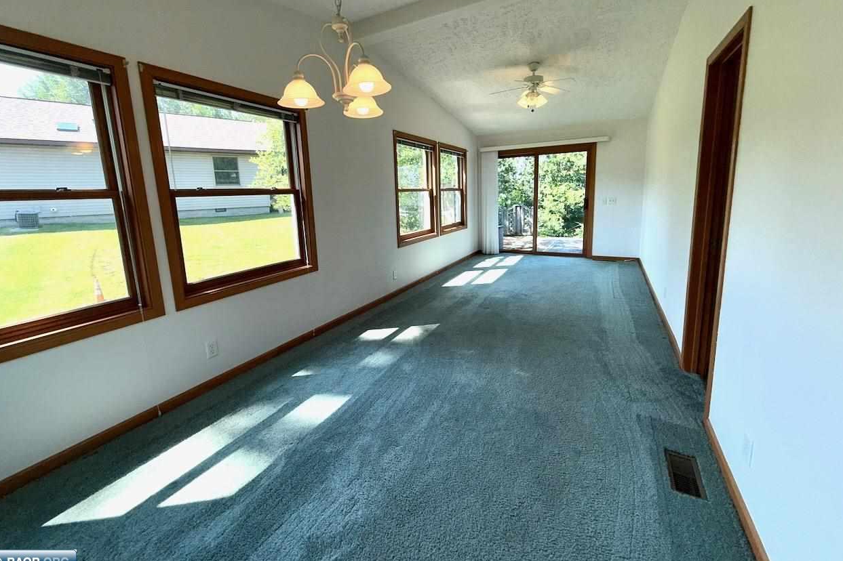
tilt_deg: -8.7
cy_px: 249
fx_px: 351
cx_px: 418
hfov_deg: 100.4
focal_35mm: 15
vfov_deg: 77.0
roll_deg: +1.8
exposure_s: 1/159
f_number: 2.2
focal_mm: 2.22
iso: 16
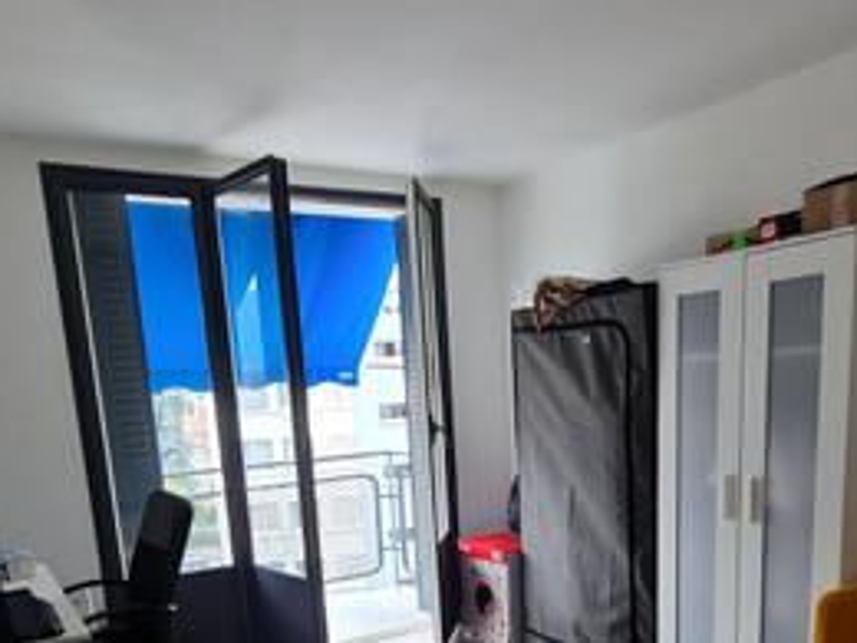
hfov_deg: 59.9
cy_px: 557
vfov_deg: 43.5
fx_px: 743
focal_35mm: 30
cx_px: 445
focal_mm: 2.2
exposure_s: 1/100
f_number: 2.2
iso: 100
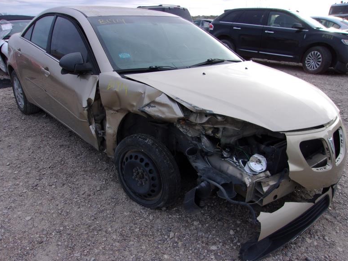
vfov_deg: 49.8
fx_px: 282
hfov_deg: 63.4
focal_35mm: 28
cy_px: 132
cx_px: 169
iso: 80
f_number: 3
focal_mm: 4.9
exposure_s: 1/300
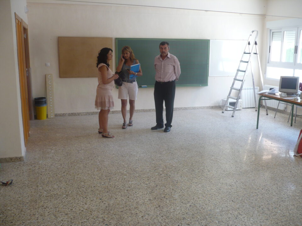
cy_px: 113
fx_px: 305
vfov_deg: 40.7
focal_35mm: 35
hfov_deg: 52.6
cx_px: 151
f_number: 2.8
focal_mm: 5.8
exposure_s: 1/30
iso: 100
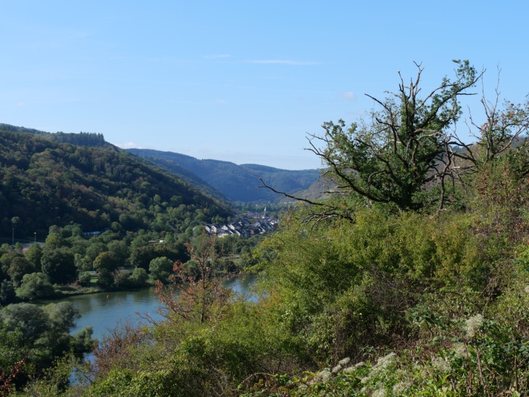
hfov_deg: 32.2
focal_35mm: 60
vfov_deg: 24.4
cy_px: 198
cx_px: 264
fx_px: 917
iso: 200
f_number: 8
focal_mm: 30
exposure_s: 1/320
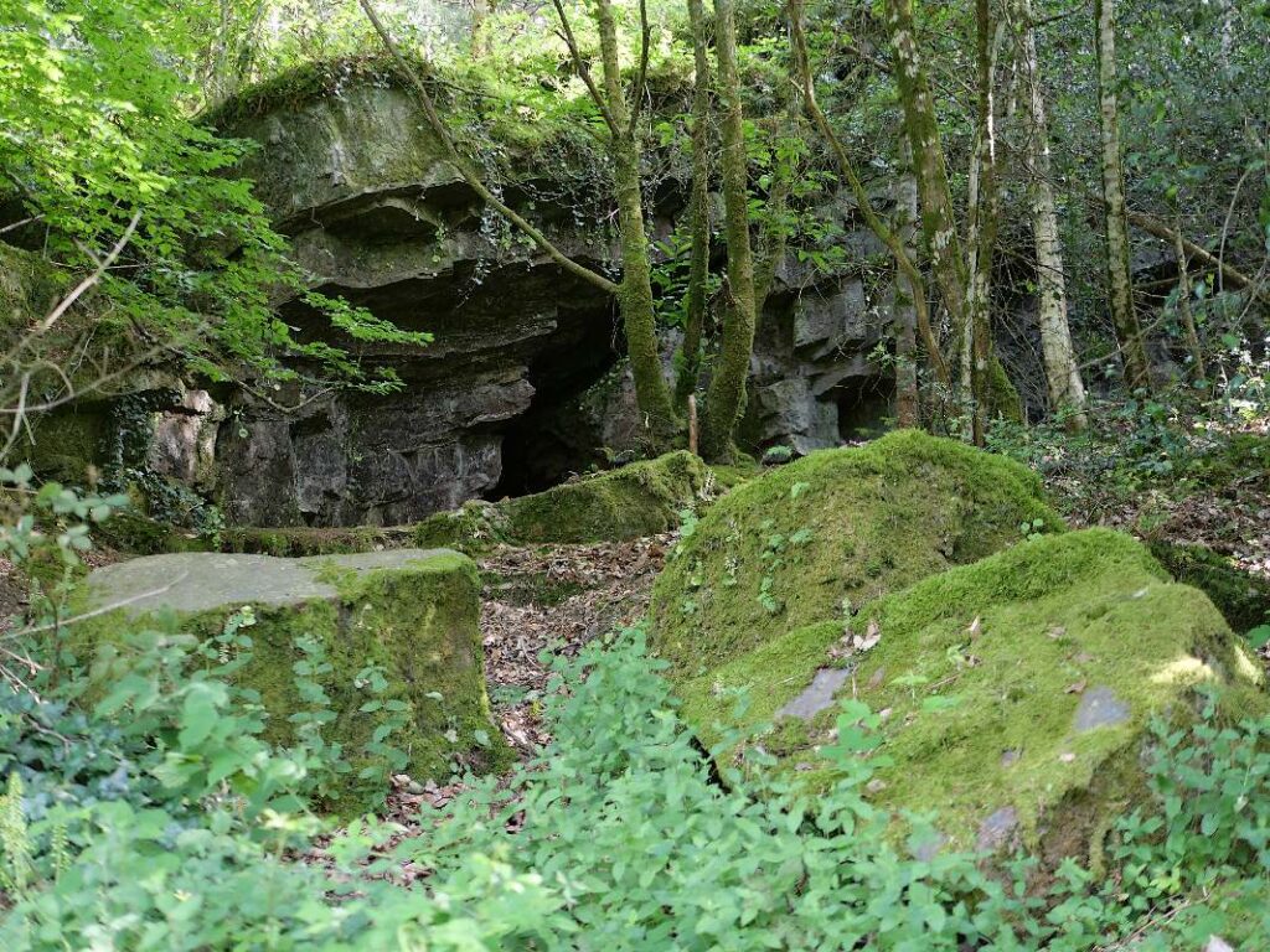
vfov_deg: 29.1
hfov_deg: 38.2
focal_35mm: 50
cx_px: 635
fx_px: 1834
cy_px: 476
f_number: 1.4
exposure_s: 1/125
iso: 200
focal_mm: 25
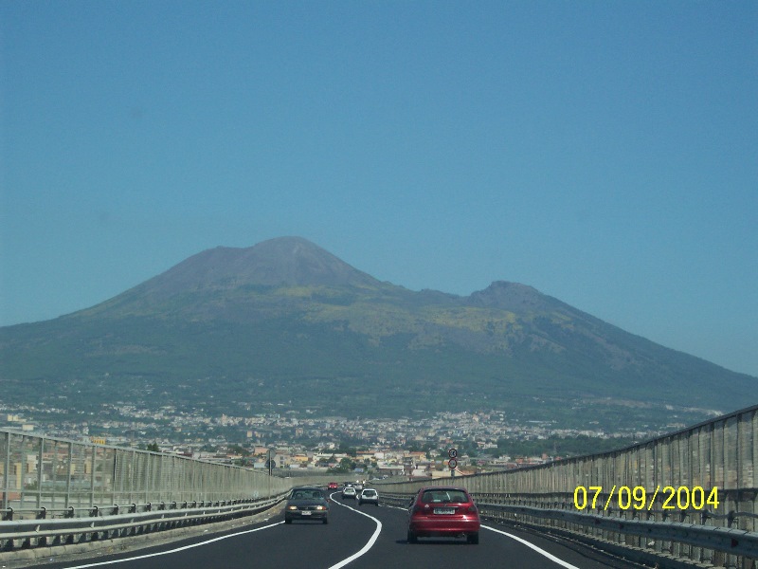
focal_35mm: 101
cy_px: 284
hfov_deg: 19.4
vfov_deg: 14.6
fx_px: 2212
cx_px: 379
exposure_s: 1/350
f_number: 8
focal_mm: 21.3
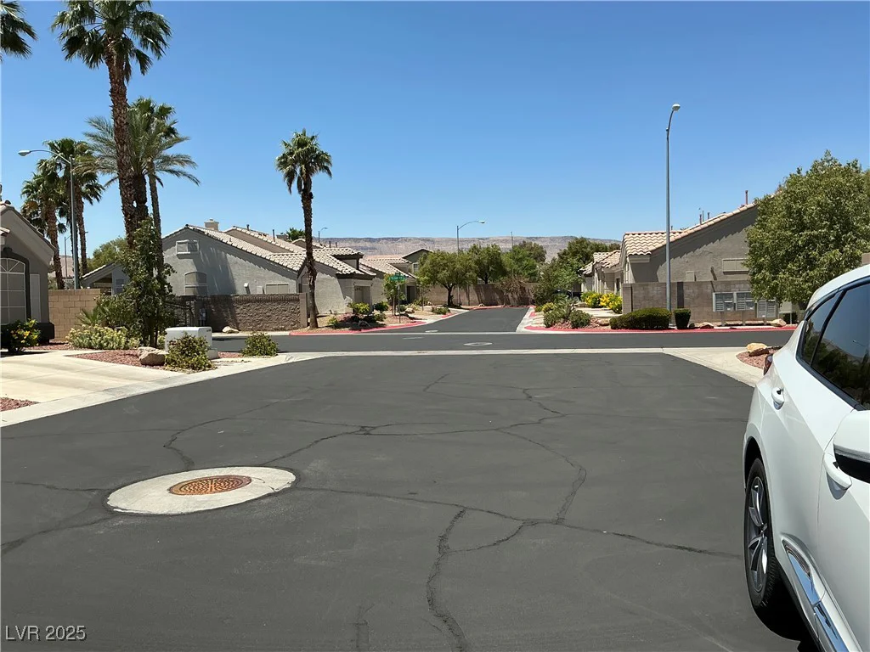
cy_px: 326
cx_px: 435
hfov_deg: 63.4
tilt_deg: -1.3
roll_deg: -0.9
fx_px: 704
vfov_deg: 49.7
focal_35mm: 28
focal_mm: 3
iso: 25
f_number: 1.8
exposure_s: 1/2058
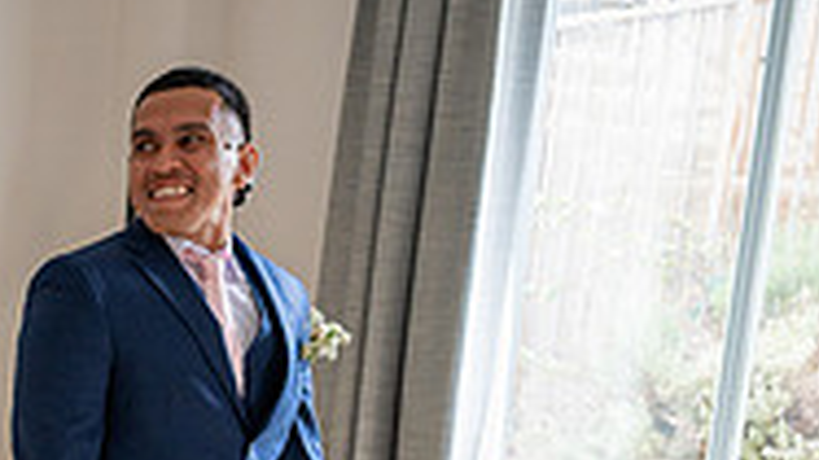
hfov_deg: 23.9
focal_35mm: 78
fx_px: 1693
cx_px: -241
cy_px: 729
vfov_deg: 14.3
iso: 800
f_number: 2.8
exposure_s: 1/250
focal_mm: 24
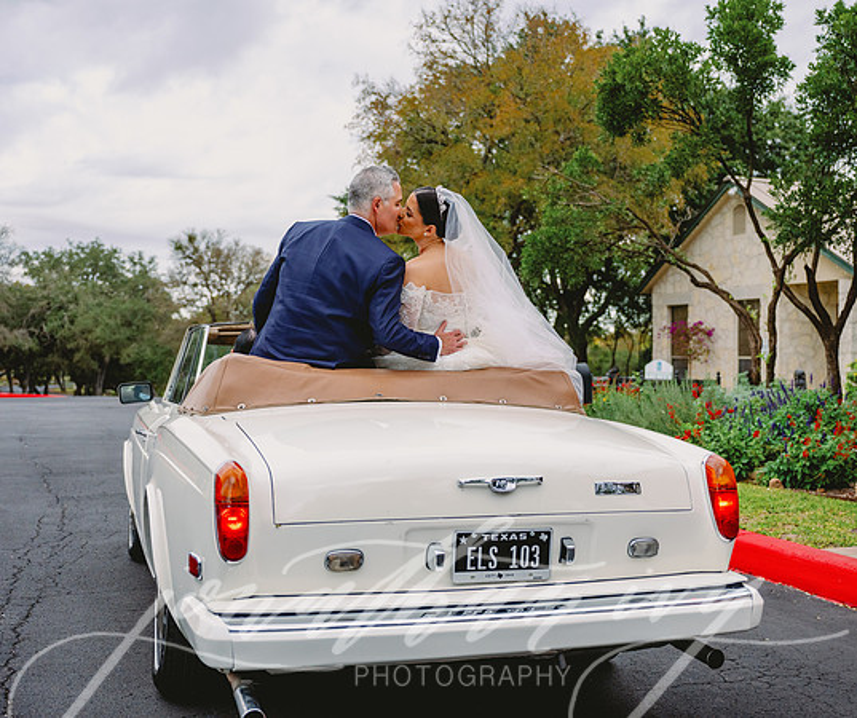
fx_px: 1137
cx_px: 515
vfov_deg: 35.1
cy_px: 359
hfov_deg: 41.1
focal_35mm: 44
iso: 500
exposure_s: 1/2500
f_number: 2.8
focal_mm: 38
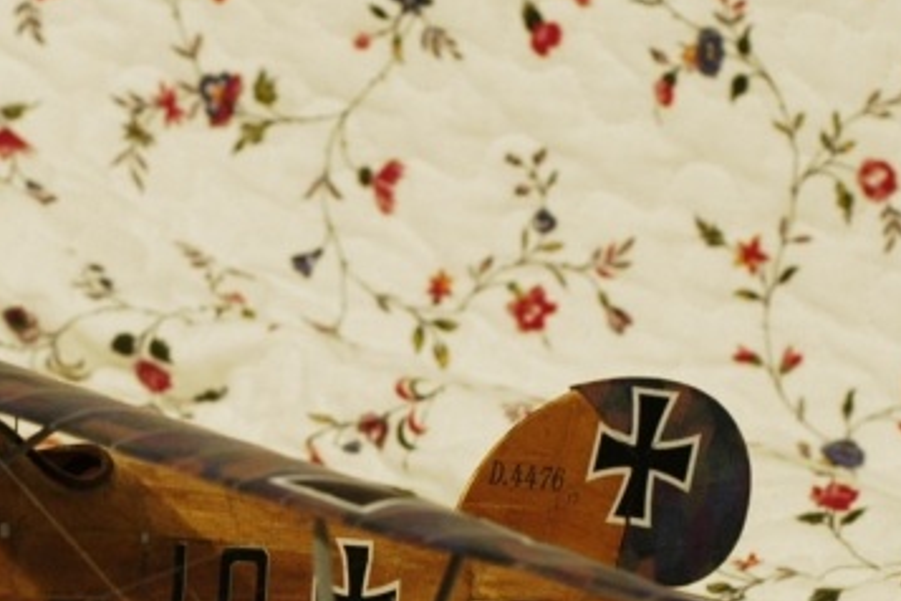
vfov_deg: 8.1
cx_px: 38
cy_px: 653
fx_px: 4204
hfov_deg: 12.1
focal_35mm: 168
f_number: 5.6
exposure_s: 1/2
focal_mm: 50
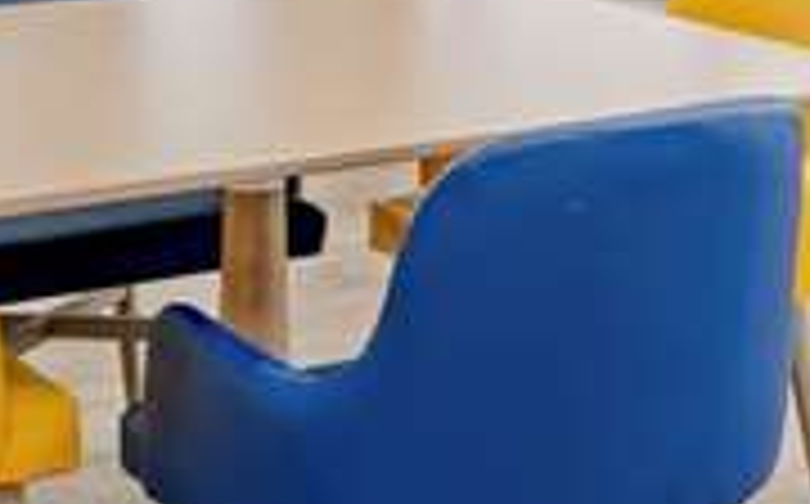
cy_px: -266
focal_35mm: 87
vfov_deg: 14.0
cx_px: 736
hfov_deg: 23.2
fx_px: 1918
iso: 200
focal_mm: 15
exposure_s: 1/20
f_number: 10
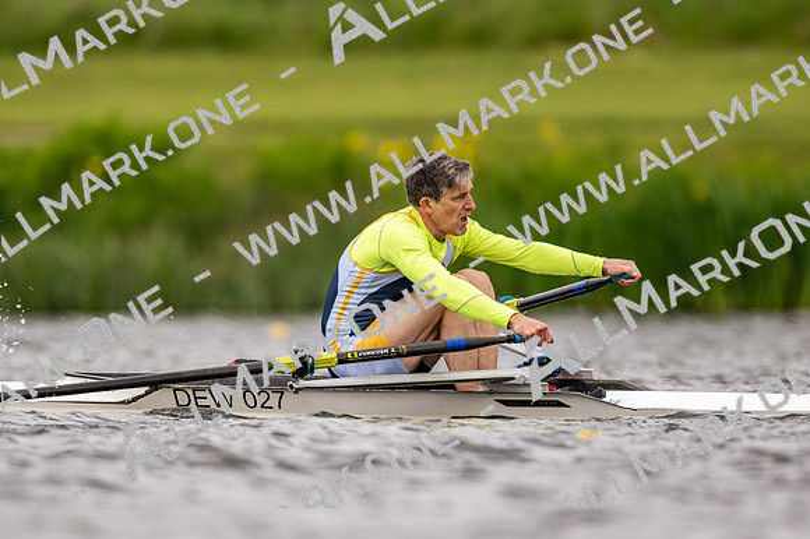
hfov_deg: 2.3
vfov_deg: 1.5
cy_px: 270
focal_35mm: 900
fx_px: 20238
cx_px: 405
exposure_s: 1/2500
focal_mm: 600
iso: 640
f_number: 4
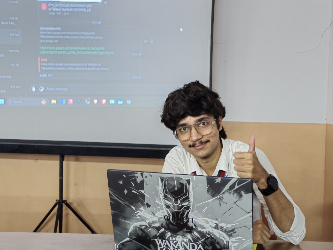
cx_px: 166
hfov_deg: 38.2
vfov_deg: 29.1
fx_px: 481
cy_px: 125
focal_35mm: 50
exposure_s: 1/20
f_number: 1.85
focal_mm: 7.1
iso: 3086
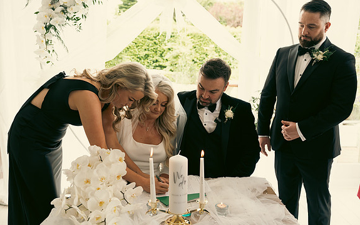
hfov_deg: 54.0
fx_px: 353
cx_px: 179
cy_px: 113
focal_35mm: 36
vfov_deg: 35.3
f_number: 3.5
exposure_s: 1/160
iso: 125
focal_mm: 35
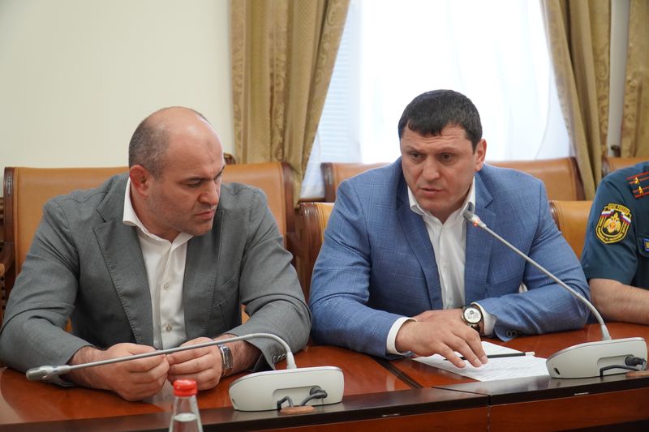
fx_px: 892
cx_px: 324
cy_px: 216
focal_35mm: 50
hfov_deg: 40.0
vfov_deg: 27.2
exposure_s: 1/160
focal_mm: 33
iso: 2000
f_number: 4
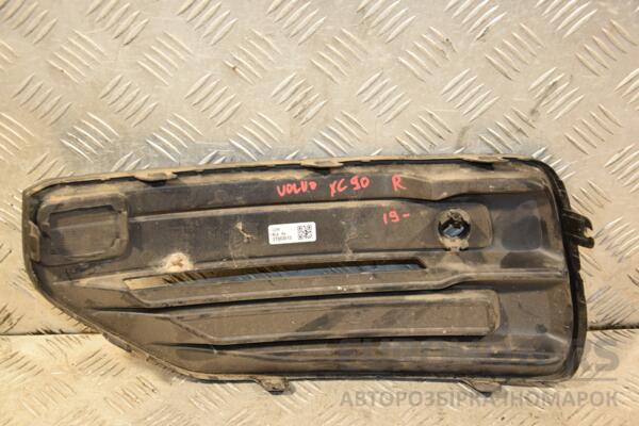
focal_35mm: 68
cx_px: 320
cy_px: 213
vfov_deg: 20.2
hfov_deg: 29.9
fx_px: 1198
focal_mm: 45
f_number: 4.8
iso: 800
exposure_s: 1/100
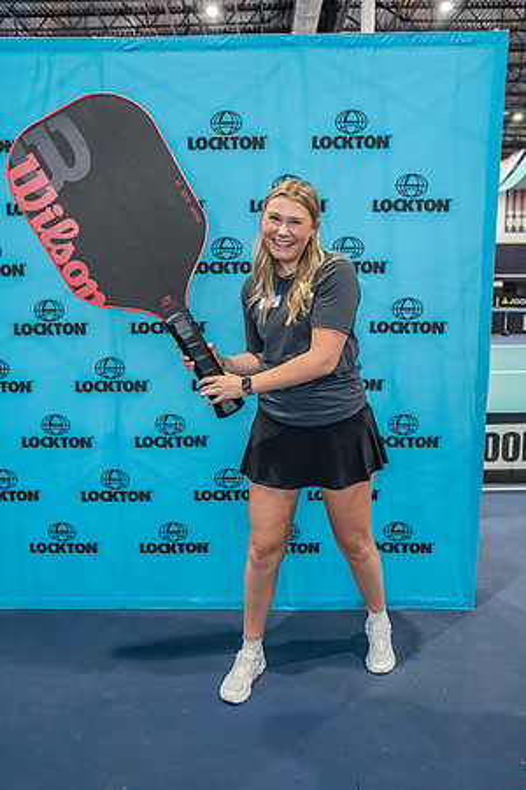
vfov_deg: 61.9
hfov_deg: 43.6
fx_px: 657
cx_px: 263
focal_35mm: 30
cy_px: 395
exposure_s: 1/160
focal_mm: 30
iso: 2000
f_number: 4
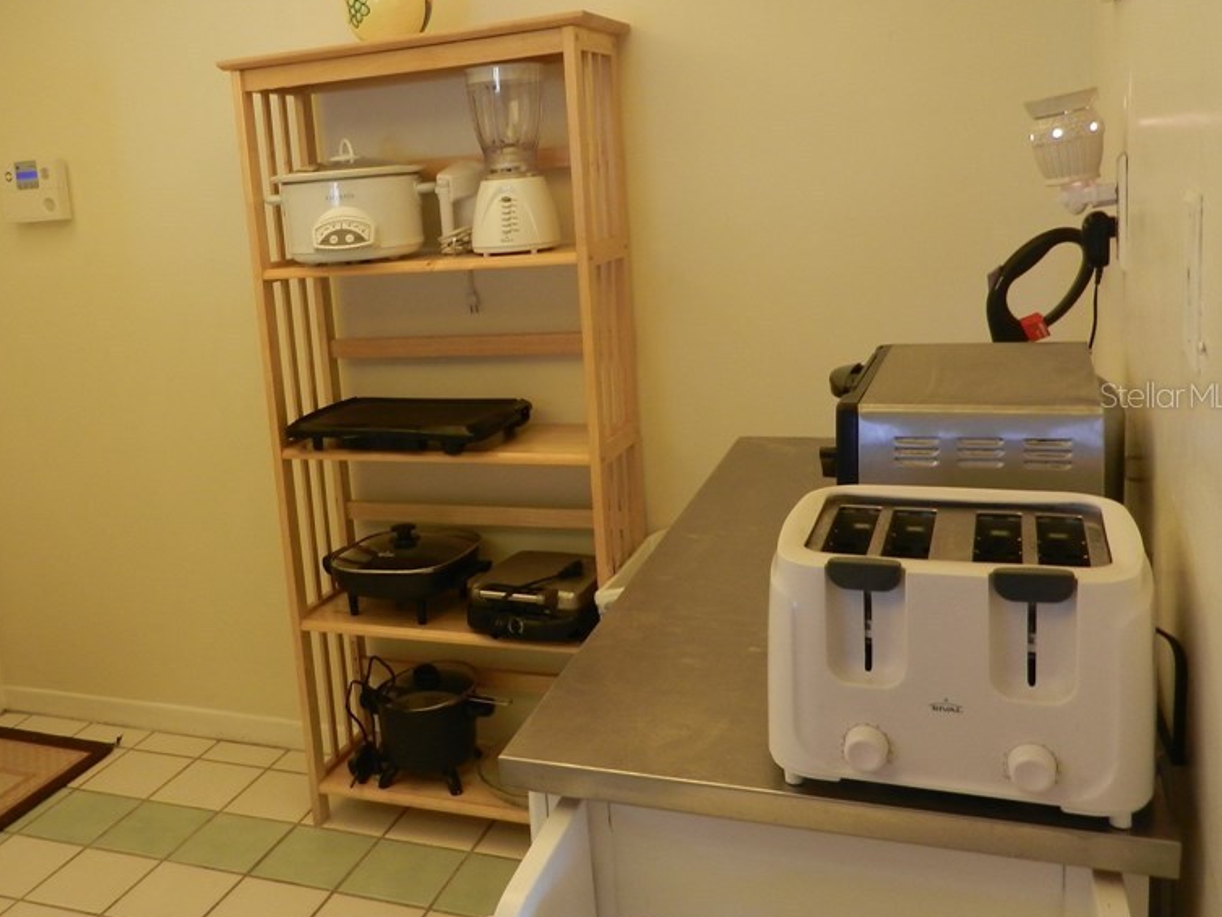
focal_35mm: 34
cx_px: 422
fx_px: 1200
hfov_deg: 53.0
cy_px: 394
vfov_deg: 41.7
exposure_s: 1/40
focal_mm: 4.5
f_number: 3.5
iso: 160
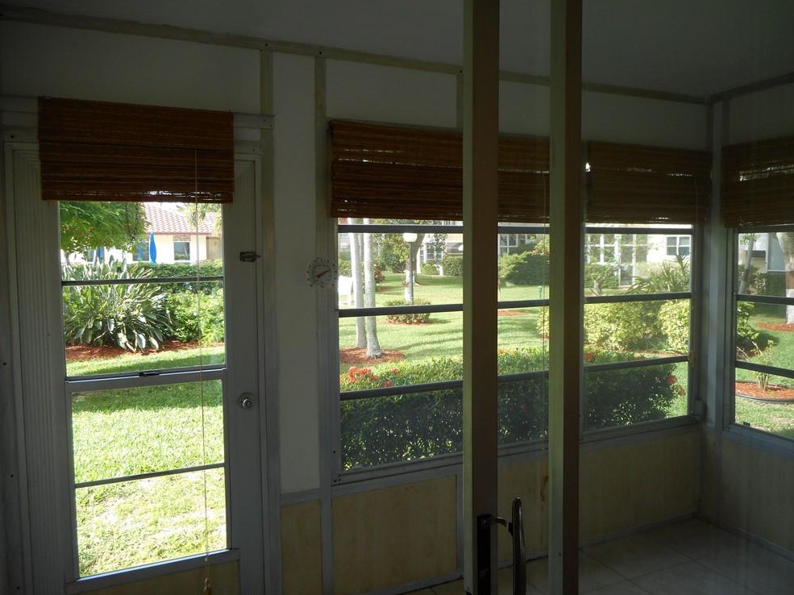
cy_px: 287
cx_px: 407
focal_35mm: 26
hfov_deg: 67.3
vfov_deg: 53.0
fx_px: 596
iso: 80
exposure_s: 1/60
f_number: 3.7
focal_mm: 4.5
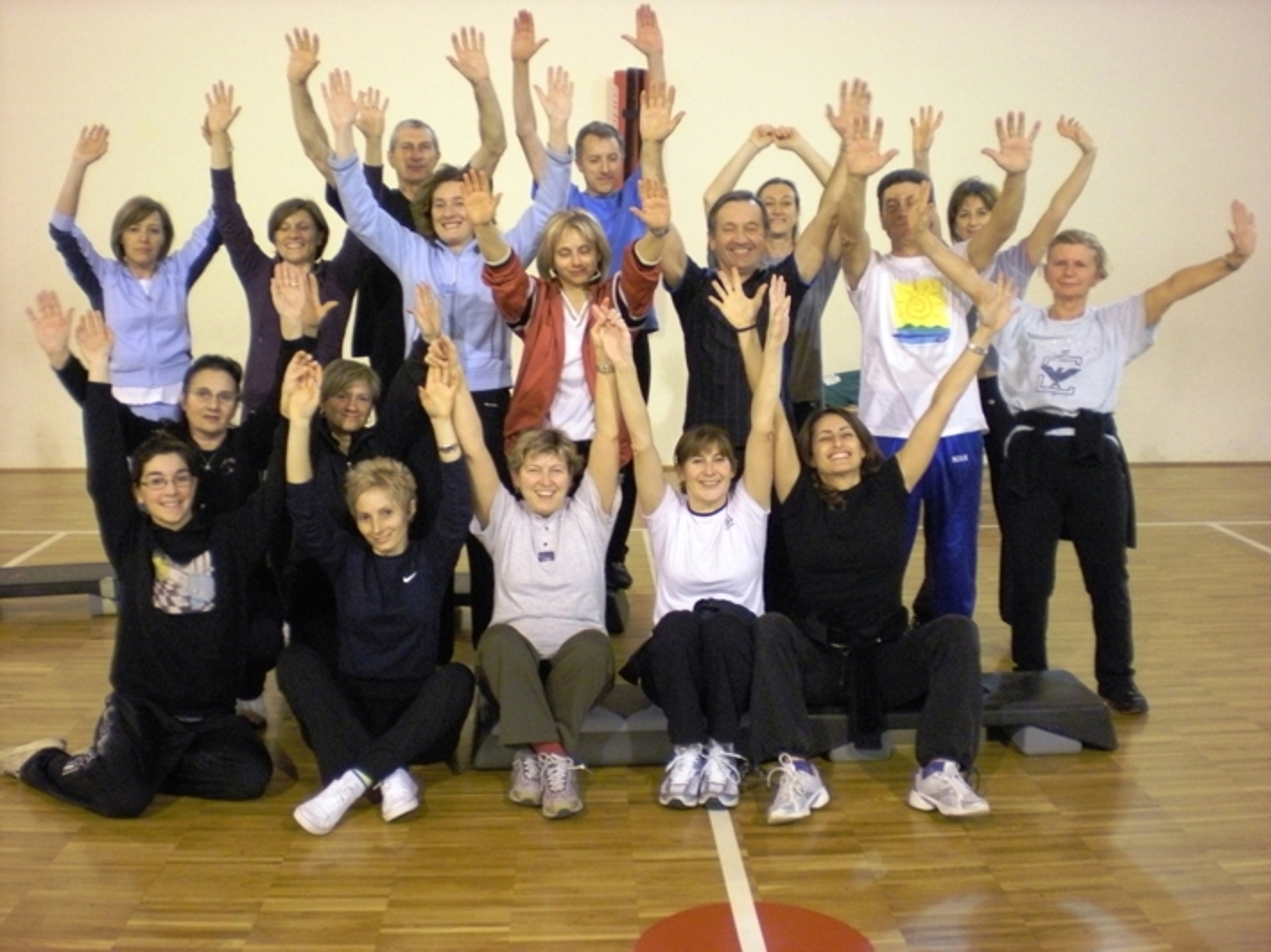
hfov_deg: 49.0
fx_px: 1395
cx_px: 636
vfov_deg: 37.7
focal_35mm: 38
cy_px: 476
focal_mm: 6.3
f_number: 3.1
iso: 400
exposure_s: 1/30
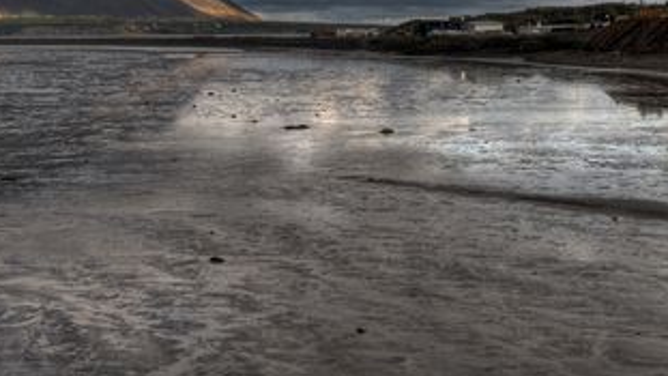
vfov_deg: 20.0
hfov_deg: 35.4
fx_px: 1045
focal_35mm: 59
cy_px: 29
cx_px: 318
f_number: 22
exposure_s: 1/45
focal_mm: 35
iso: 200
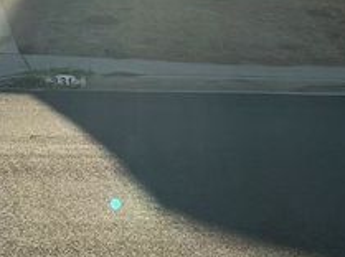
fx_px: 885
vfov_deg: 16.1
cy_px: -16
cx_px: 130
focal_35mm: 89
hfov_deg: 22.0
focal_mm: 3
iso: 25
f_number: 1.8
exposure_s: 1/3322
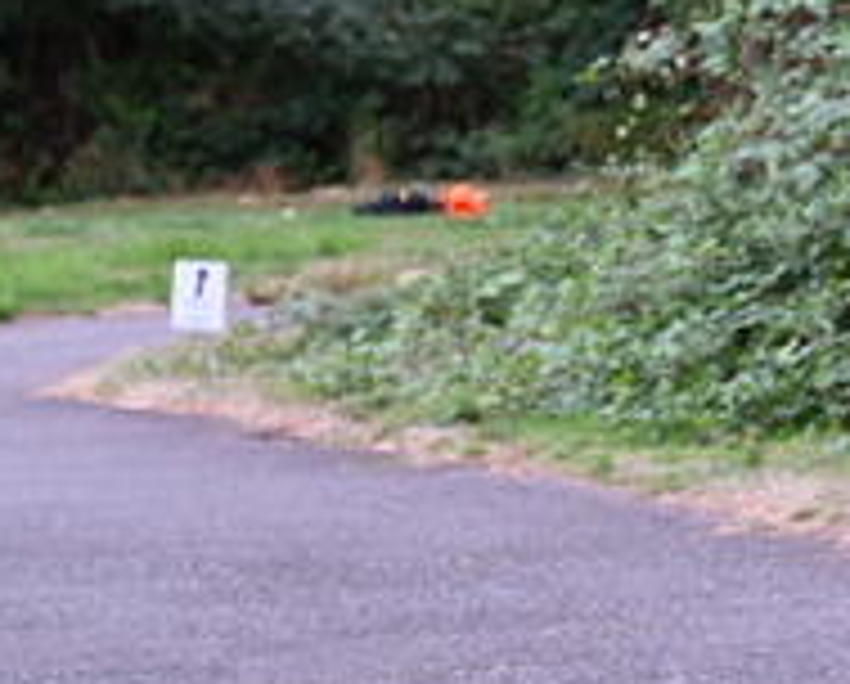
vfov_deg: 4.7
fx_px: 8243
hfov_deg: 5.9
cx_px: 1115
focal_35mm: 327
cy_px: 92
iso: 1000
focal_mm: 120
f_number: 6.3
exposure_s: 1/125
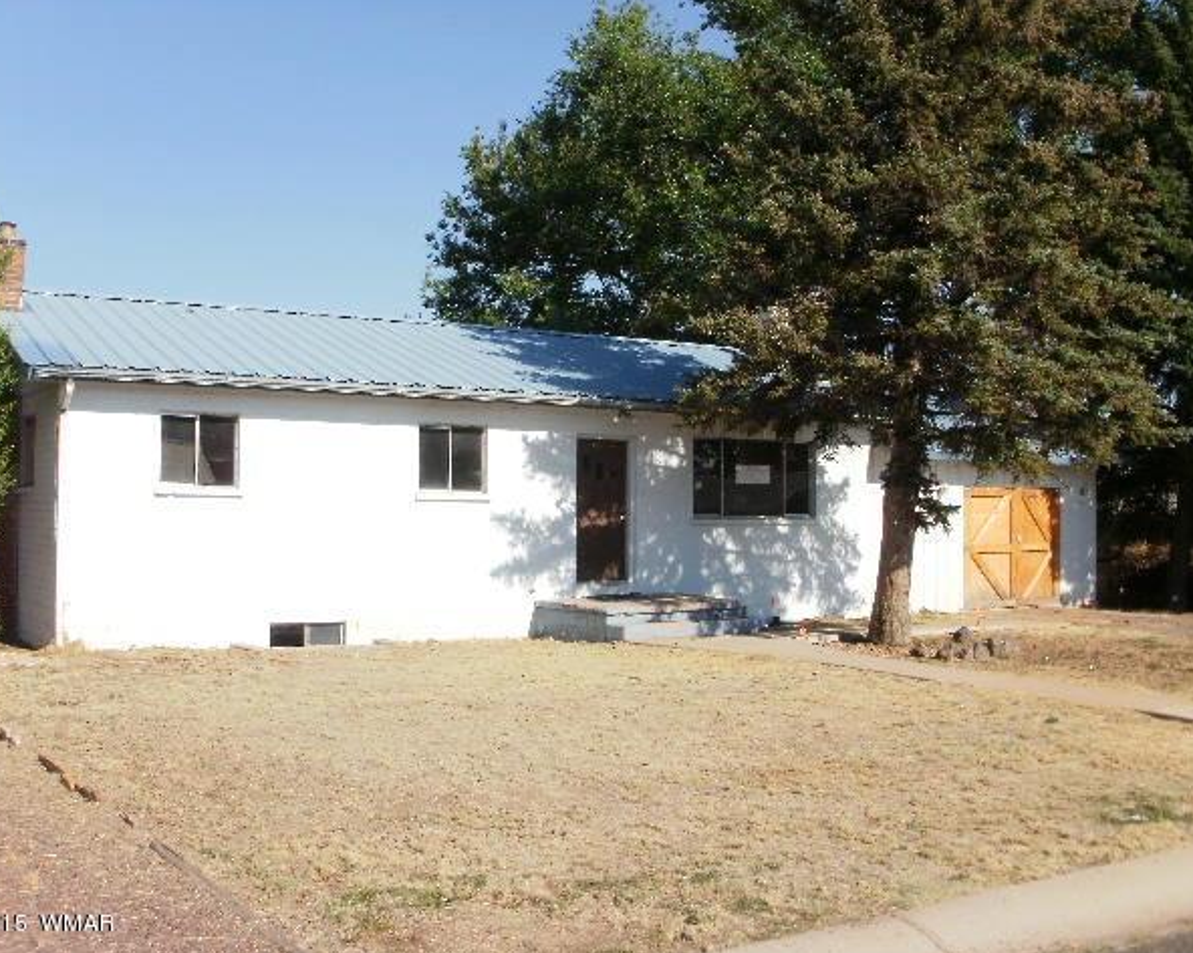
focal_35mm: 38
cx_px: 586
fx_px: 1341
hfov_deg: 48.0
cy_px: 480
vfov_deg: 39.1
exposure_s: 1/500
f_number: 5.6
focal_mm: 6.3
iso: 100
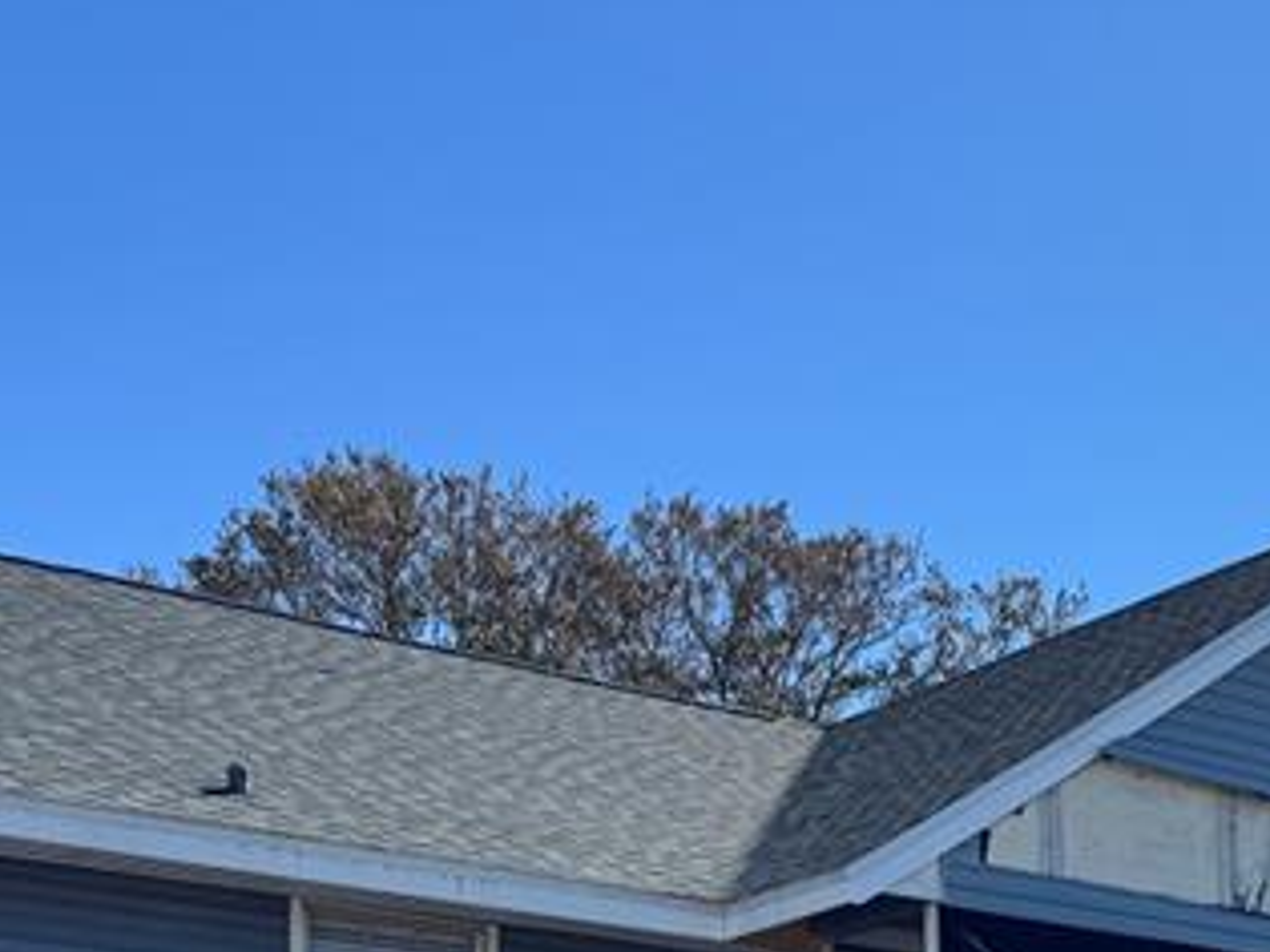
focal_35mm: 78
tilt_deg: +3.9
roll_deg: +1.9
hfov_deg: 22.3
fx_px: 2861
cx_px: 1673
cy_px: 1331
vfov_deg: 17.4
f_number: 1.78
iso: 80
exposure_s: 1/5814
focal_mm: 6.76
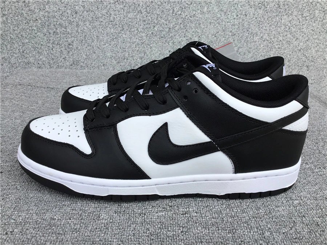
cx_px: 164
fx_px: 293
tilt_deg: -25.0
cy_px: 122
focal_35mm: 31
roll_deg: -1.3
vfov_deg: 45.4
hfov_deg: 58.4
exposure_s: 1/849
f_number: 2.4
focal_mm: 3.3
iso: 25
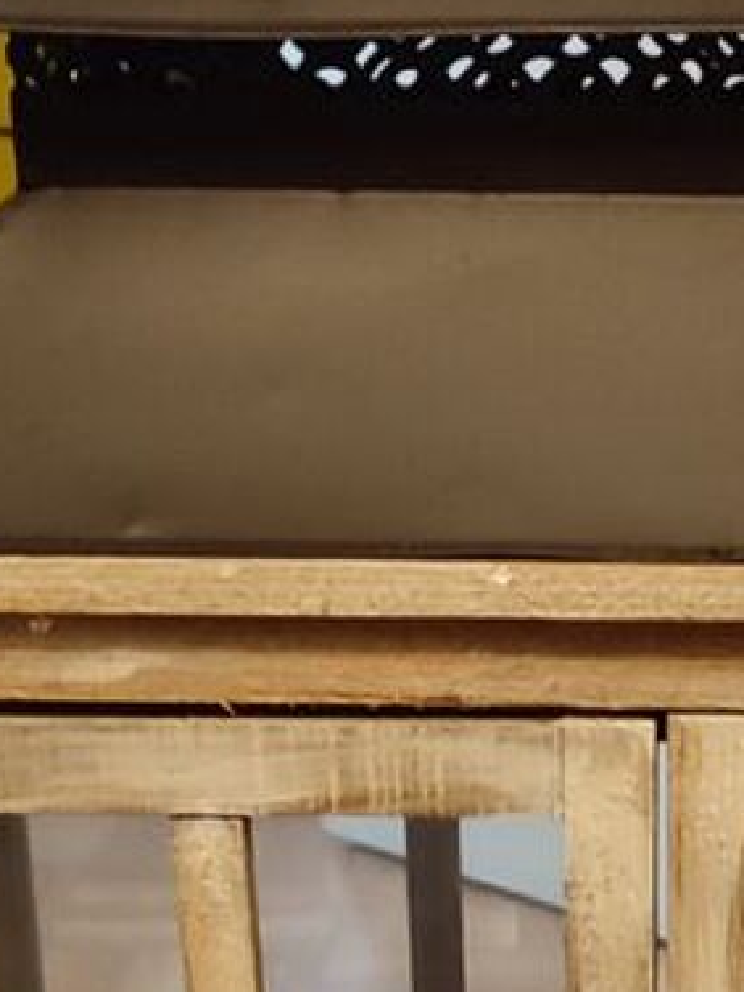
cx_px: 733
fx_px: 2436
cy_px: 1220
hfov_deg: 17.0
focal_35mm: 85
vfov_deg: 21.3
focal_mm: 5.89
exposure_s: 1/17
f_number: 1.89
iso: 1870
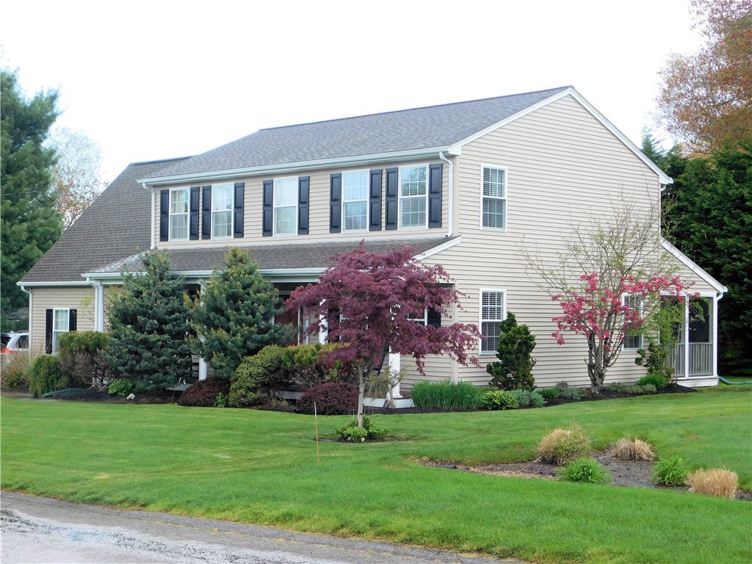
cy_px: 282
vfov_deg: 24.8
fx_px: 1282
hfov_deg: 32.7
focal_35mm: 59
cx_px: 376
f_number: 4
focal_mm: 10.4
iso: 125
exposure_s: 1/250
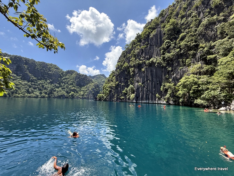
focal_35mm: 14
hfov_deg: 102.1
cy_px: 88
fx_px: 95
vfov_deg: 85.7
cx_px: 117
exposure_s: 1/1105
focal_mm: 2.22
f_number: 2.2
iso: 64
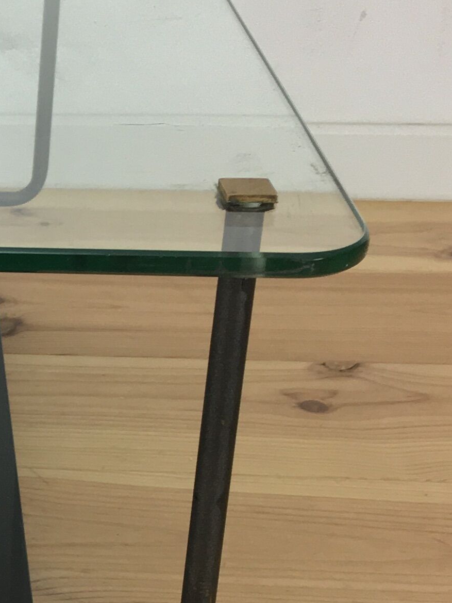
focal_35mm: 100
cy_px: 386
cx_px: -303
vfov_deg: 19.6
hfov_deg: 13.6
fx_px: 1741
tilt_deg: -27.4
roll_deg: +1.9
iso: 50
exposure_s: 1/33
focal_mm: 4.15
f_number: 2.2
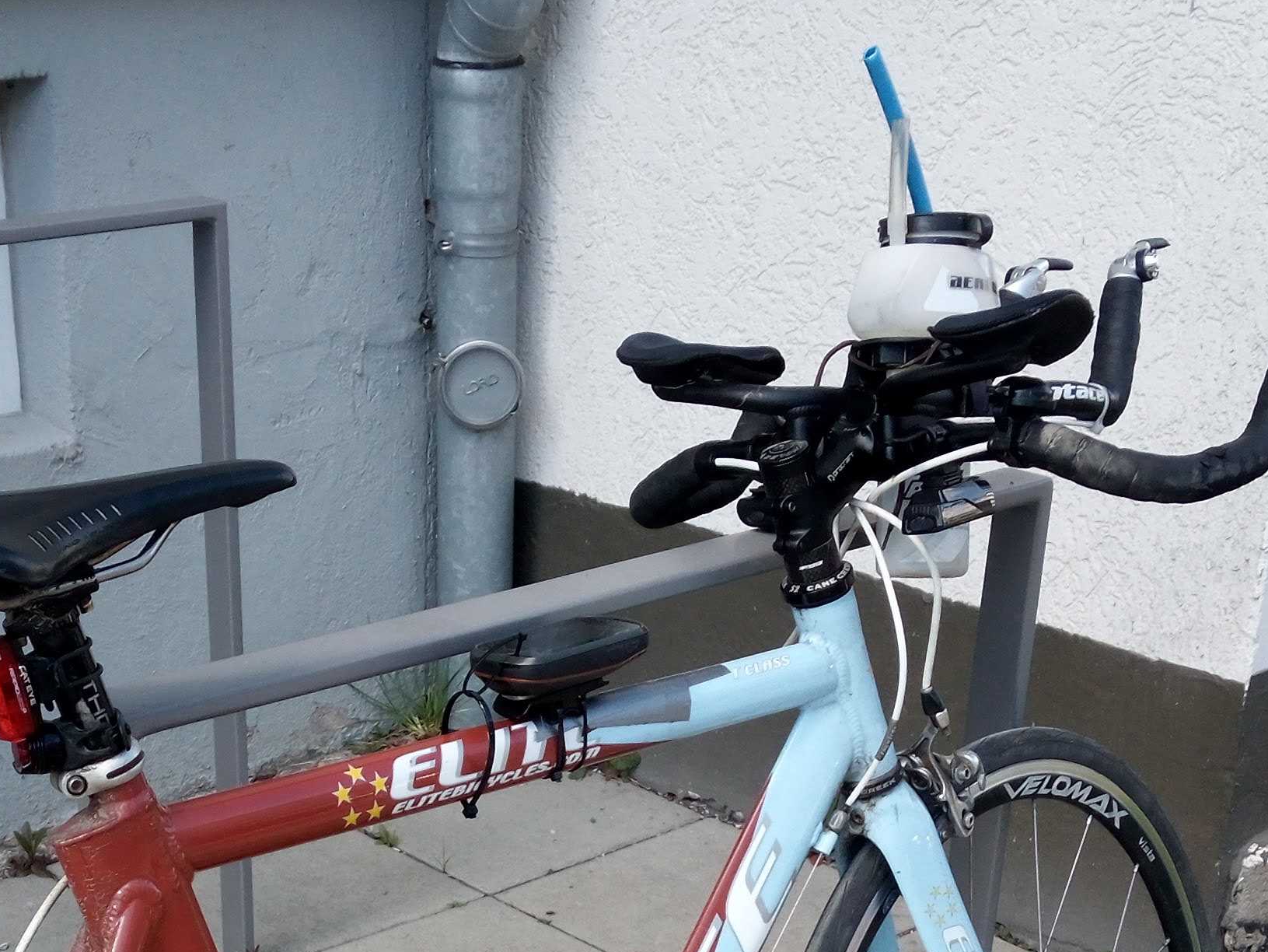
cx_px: 454
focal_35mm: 51
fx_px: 1869
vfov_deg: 25.9
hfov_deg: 37.2
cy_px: 1111
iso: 113
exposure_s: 1/316
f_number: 2
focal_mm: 3.52
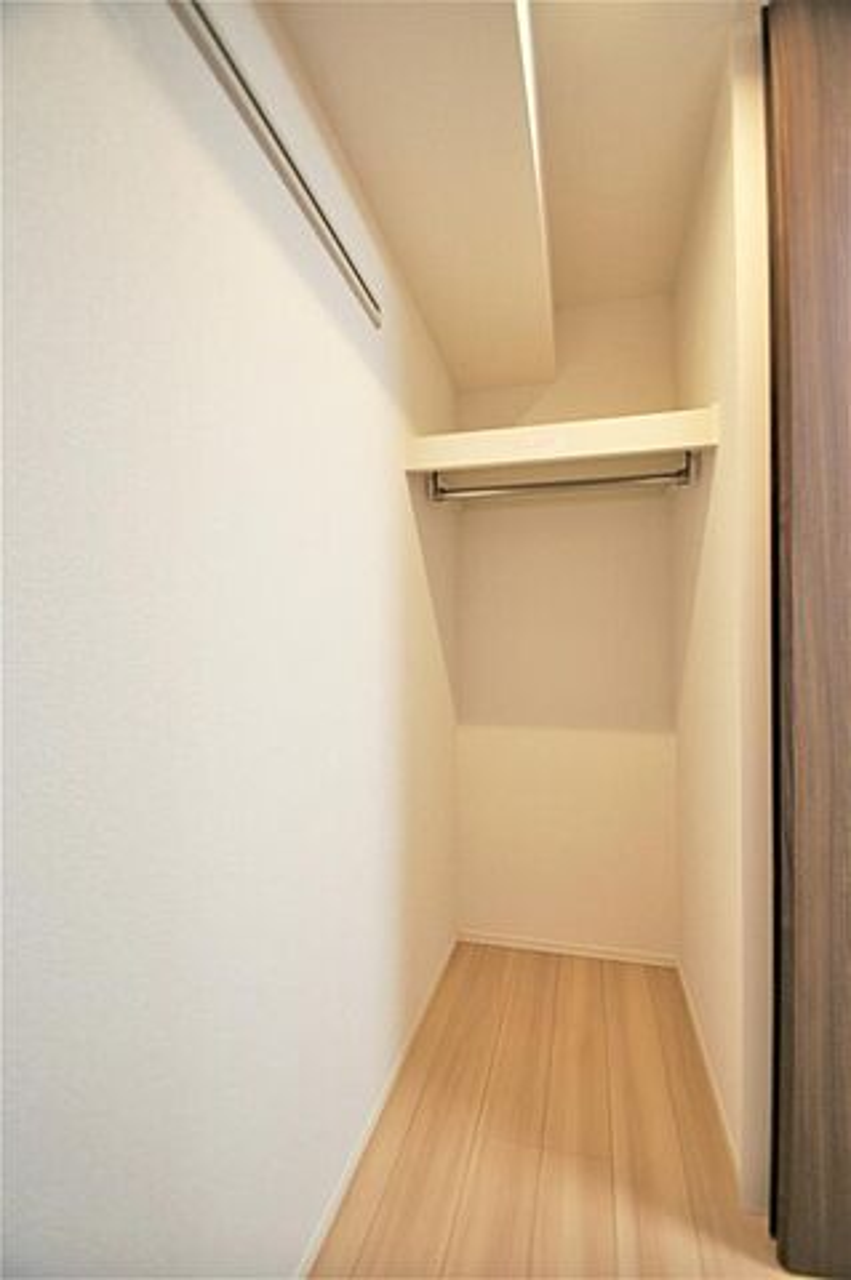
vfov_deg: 100.4
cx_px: 426
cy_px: 640
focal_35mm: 15
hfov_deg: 77.2
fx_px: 533
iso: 125
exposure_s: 1/30
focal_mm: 10
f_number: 3.5
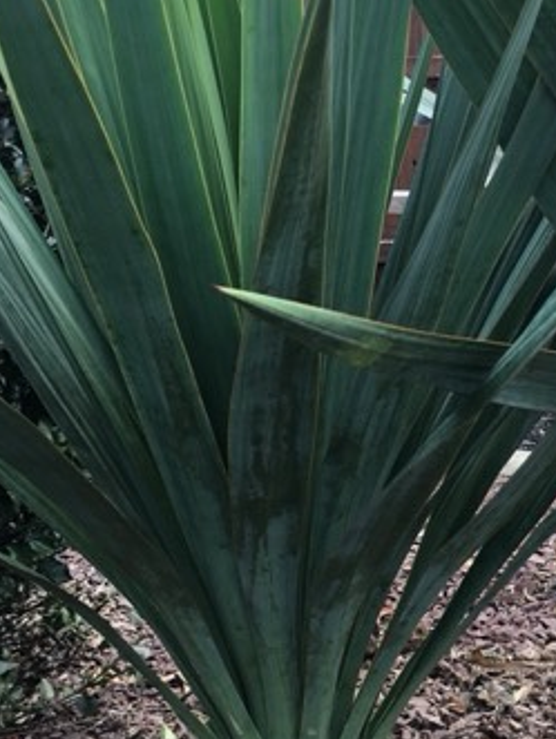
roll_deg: -0.5
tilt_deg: -11.1
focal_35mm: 70
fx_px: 1496
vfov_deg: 27.7
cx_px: 509
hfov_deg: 20.6
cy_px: 319
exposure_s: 1/127
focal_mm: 4.15
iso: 25
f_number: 2.2
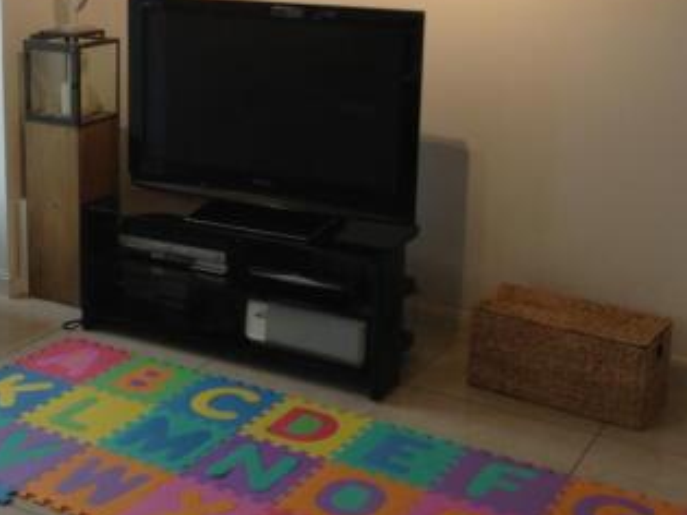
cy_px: 130
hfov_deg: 31.5
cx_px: 243
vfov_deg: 23.8
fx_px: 1210
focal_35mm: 61
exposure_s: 1/20
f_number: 2.4
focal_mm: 4.13
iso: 80
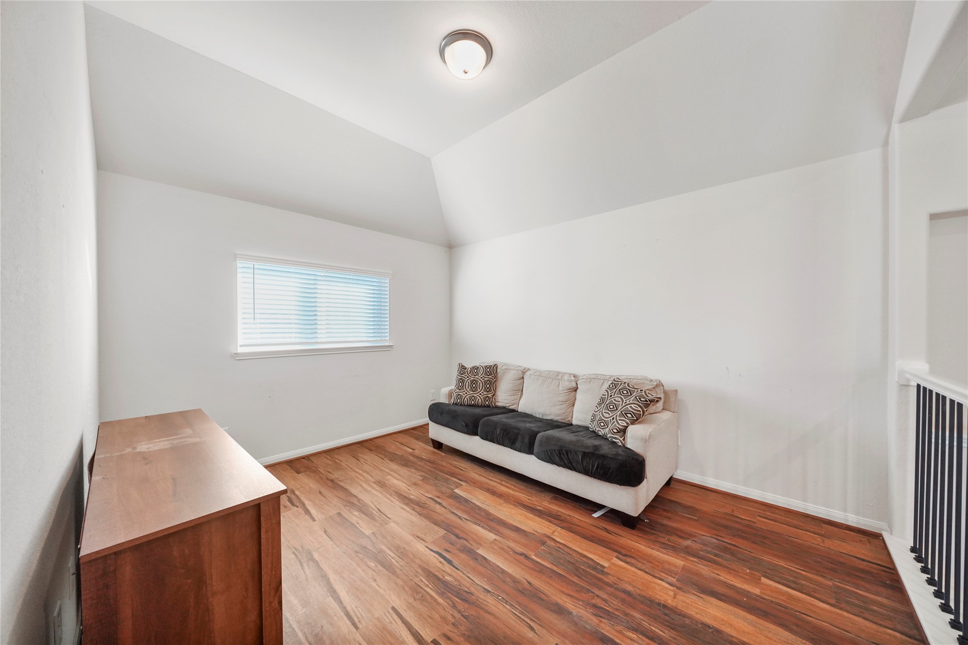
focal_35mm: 12
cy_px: 322
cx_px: 484
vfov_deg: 90.0
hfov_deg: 112.6
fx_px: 323
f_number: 8
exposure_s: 1/30
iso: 2500
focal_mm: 12
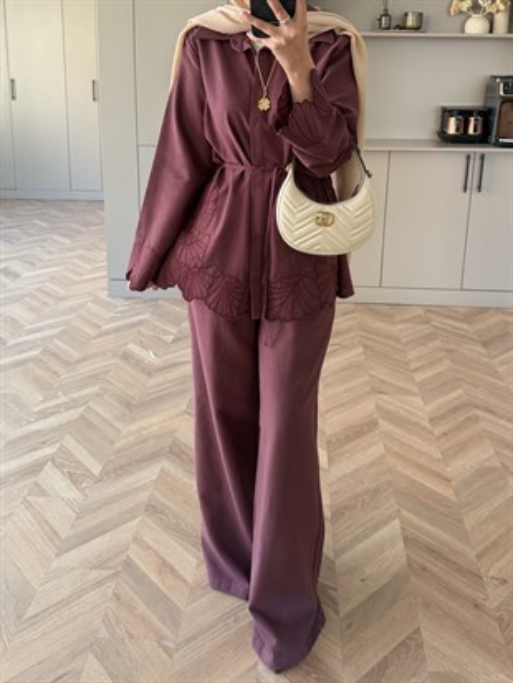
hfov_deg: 56.8
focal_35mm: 24
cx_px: 256
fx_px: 474
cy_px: 342
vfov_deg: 71.6
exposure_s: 1/121
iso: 160
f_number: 1.78
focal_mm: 6.76
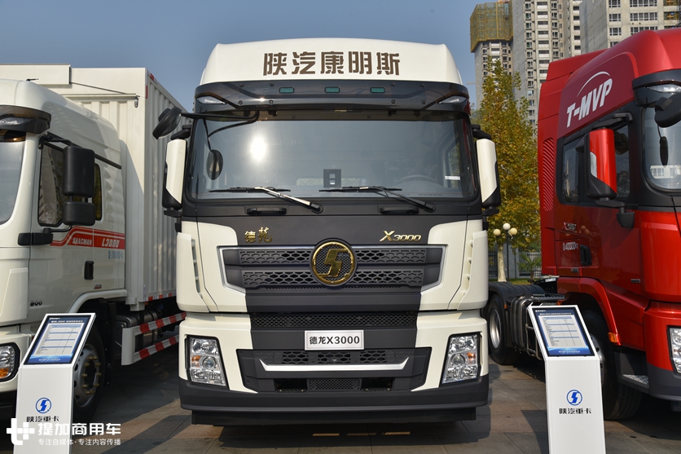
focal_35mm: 31
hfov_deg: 60.3
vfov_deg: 42.3
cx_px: 340
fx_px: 586
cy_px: 227
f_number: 10
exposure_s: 1/400
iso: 200
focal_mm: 31
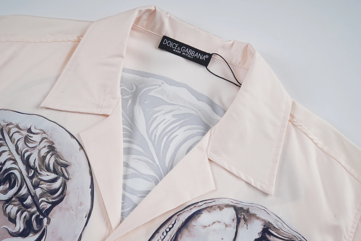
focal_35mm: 50
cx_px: 180
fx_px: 501
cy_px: 120
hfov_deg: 39.6
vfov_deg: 27.0
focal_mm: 50
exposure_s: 1/100
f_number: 13
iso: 160
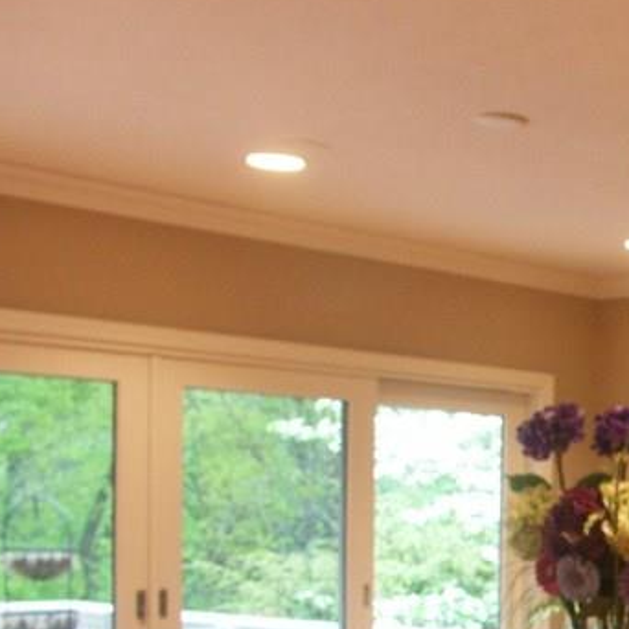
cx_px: 824
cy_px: 620
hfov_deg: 21.1
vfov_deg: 22.5
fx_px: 1521
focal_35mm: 74
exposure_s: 1/15
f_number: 2.8
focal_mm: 7.21
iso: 200
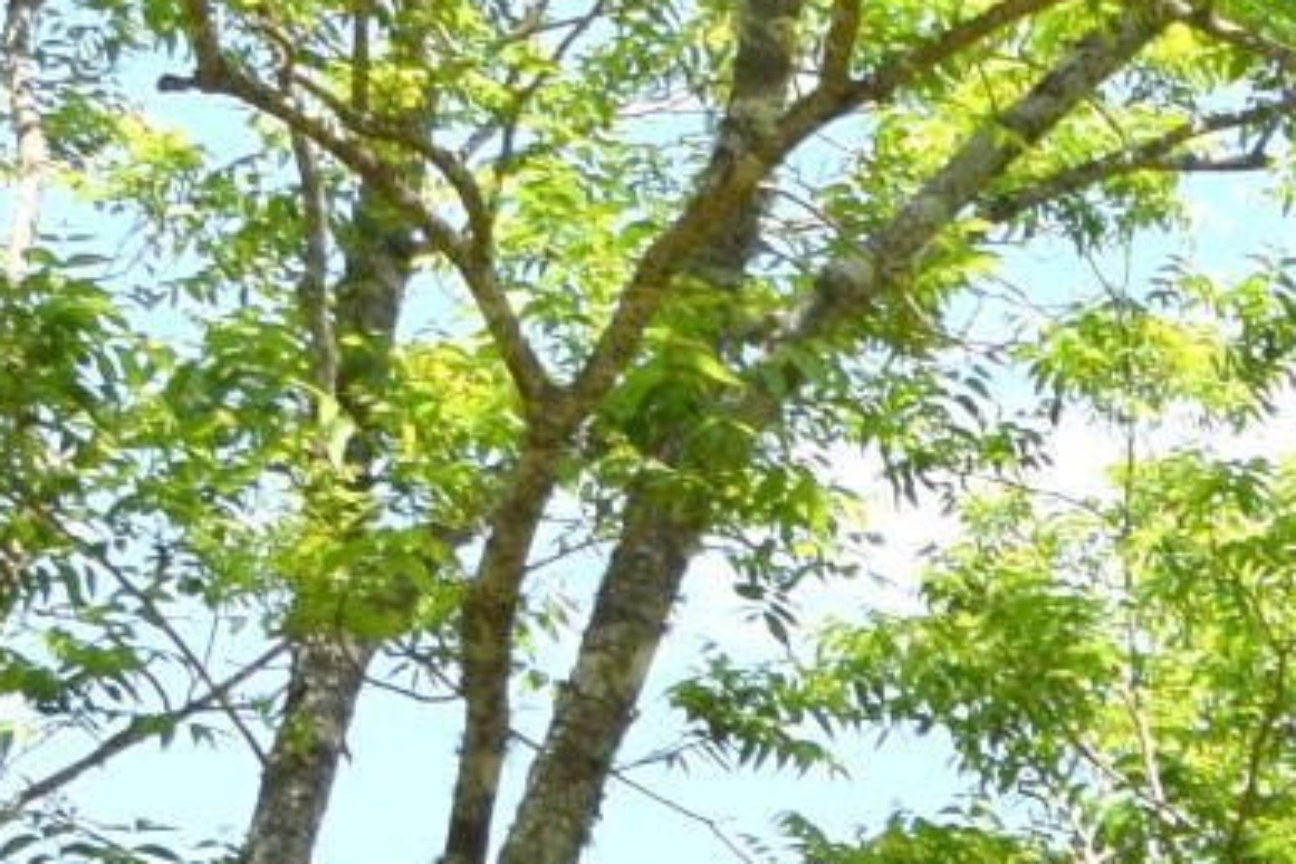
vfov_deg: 4.0
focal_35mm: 326
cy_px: 2870
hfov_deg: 5.8
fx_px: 11735
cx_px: 4179
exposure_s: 1/320
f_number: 9
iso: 200
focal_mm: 28
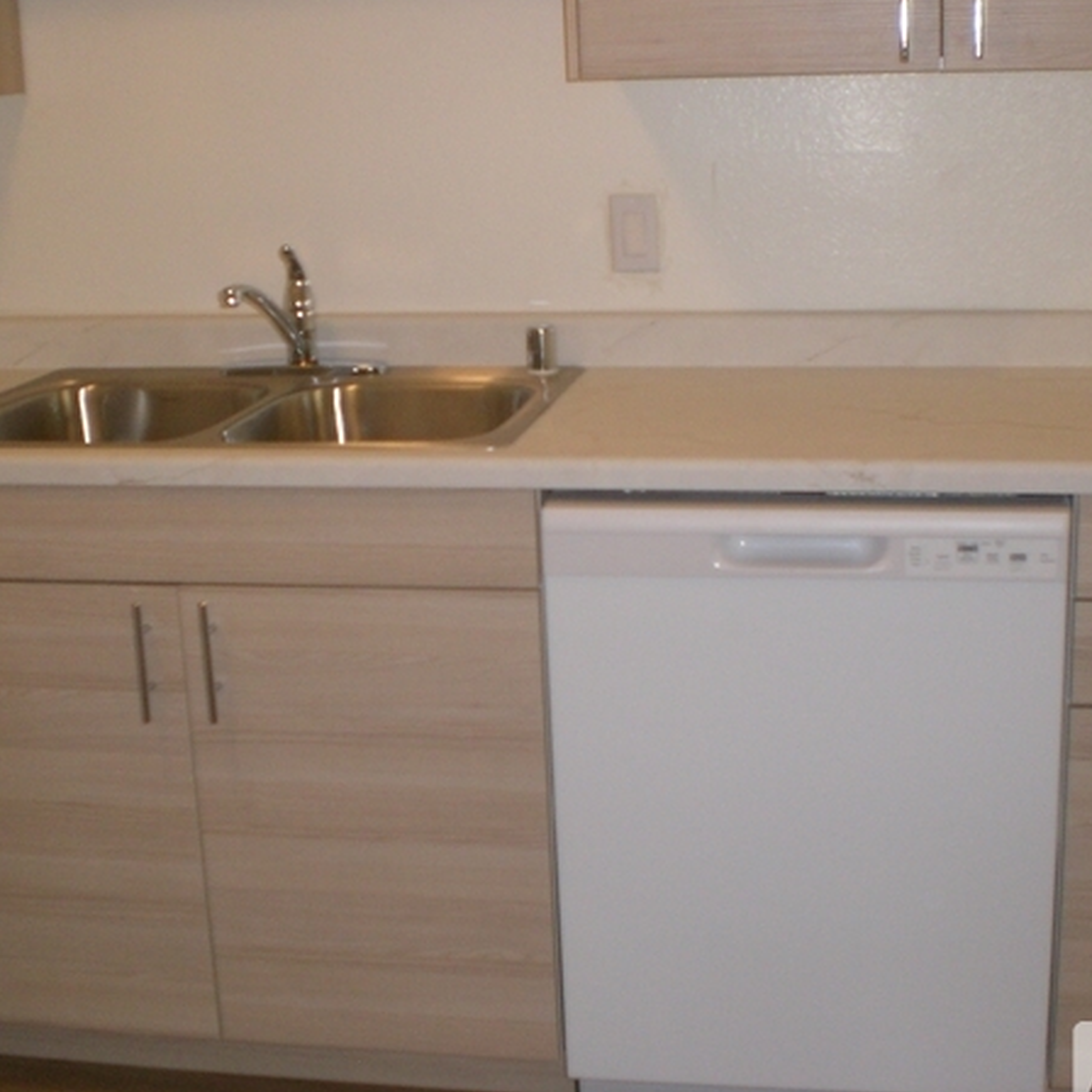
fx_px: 1785
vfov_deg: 34.0
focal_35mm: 50
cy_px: 509
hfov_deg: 33.9
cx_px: 654
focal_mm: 6.3
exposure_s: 1/60
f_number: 3.1
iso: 200
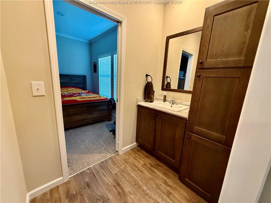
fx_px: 110
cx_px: 136
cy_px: 102
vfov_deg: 85.7
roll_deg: -2.8
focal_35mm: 14
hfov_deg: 102.1
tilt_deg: -11.0
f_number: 2.2
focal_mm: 2.22
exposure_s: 1/60
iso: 400
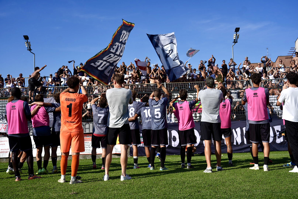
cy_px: 100
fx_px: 340
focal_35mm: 41
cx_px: 149
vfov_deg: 32.7
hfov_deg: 47.4
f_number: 4.5
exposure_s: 1/2500
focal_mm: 41
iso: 100
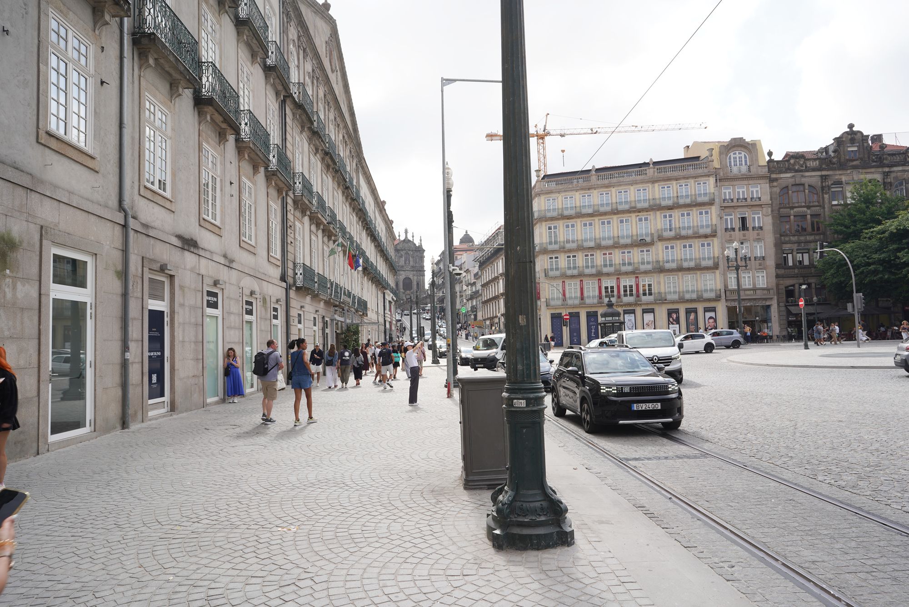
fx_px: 606
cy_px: 304
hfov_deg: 73.7
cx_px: 454
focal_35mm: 24
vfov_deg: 53.1
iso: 100
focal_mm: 24
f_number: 11
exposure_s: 1/100
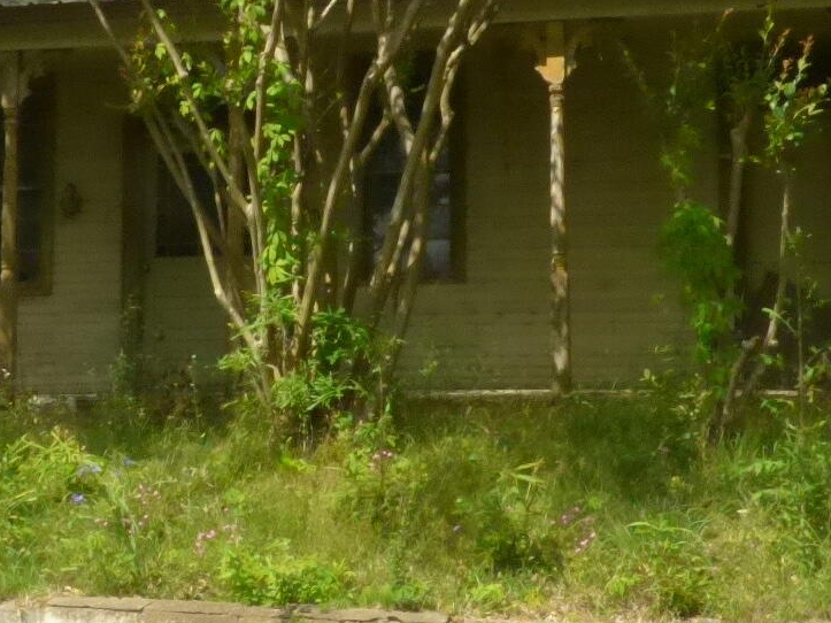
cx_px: 299
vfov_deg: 17.3
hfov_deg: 23.0
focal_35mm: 85
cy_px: 198
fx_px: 2040
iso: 800
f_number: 7.1
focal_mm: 5.29
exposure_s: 1/2000
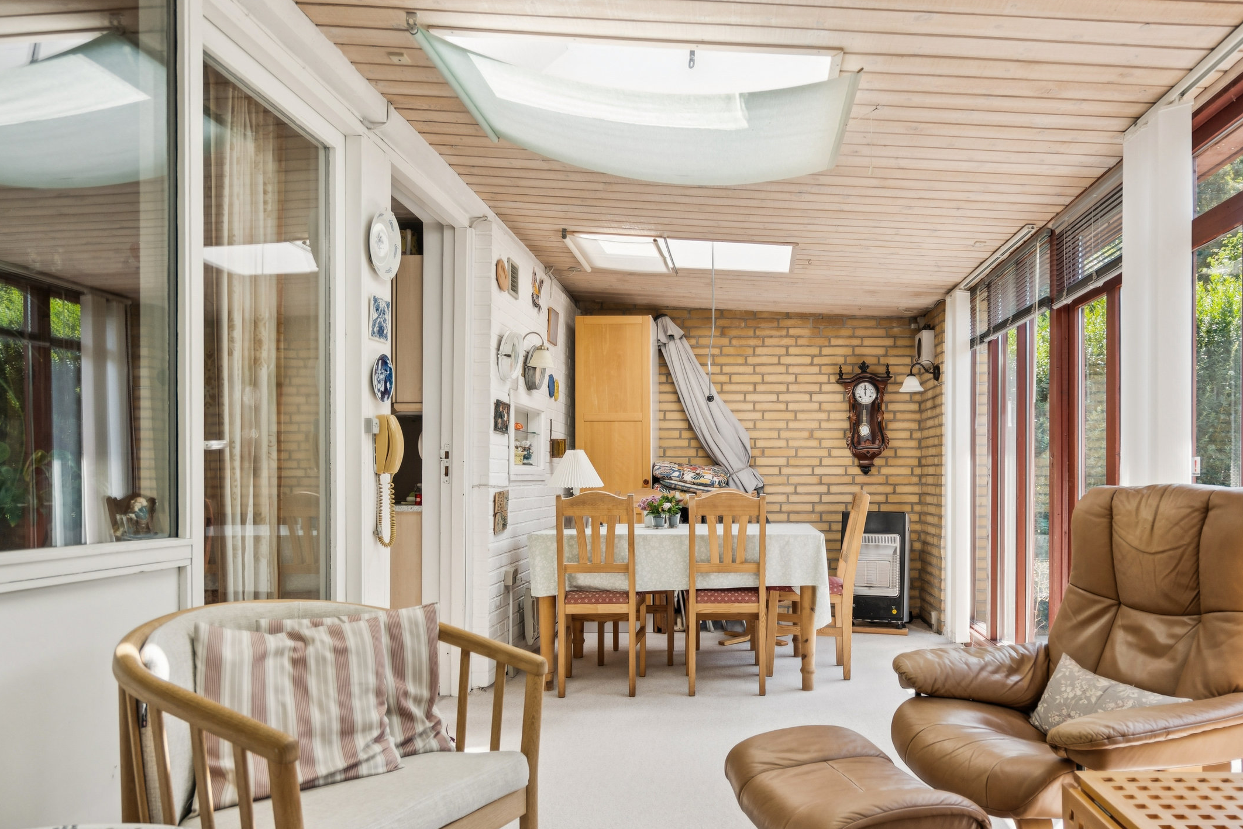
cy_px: 483
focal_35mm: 24
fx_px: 829
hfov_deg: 72.9
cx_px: 748
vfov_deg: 52.9
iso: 400
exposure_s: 1/160
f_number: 4
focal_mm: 17
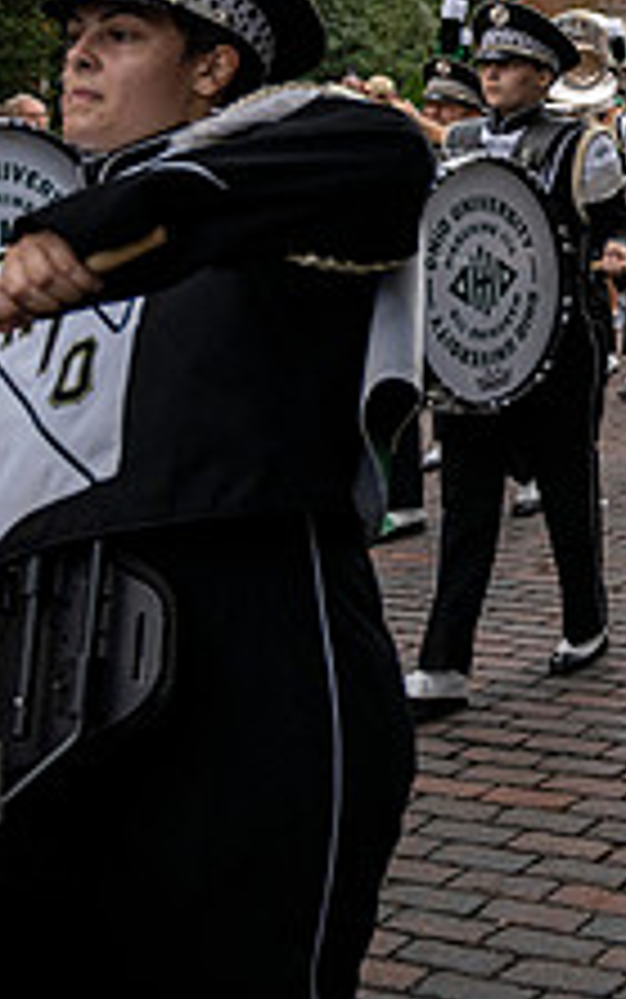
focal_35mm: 64
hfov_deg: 17.1
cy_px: 232
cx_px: 1085
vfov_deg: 31.3
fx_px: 1745
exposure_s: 1/1600
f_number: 4
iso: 500
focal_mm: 24
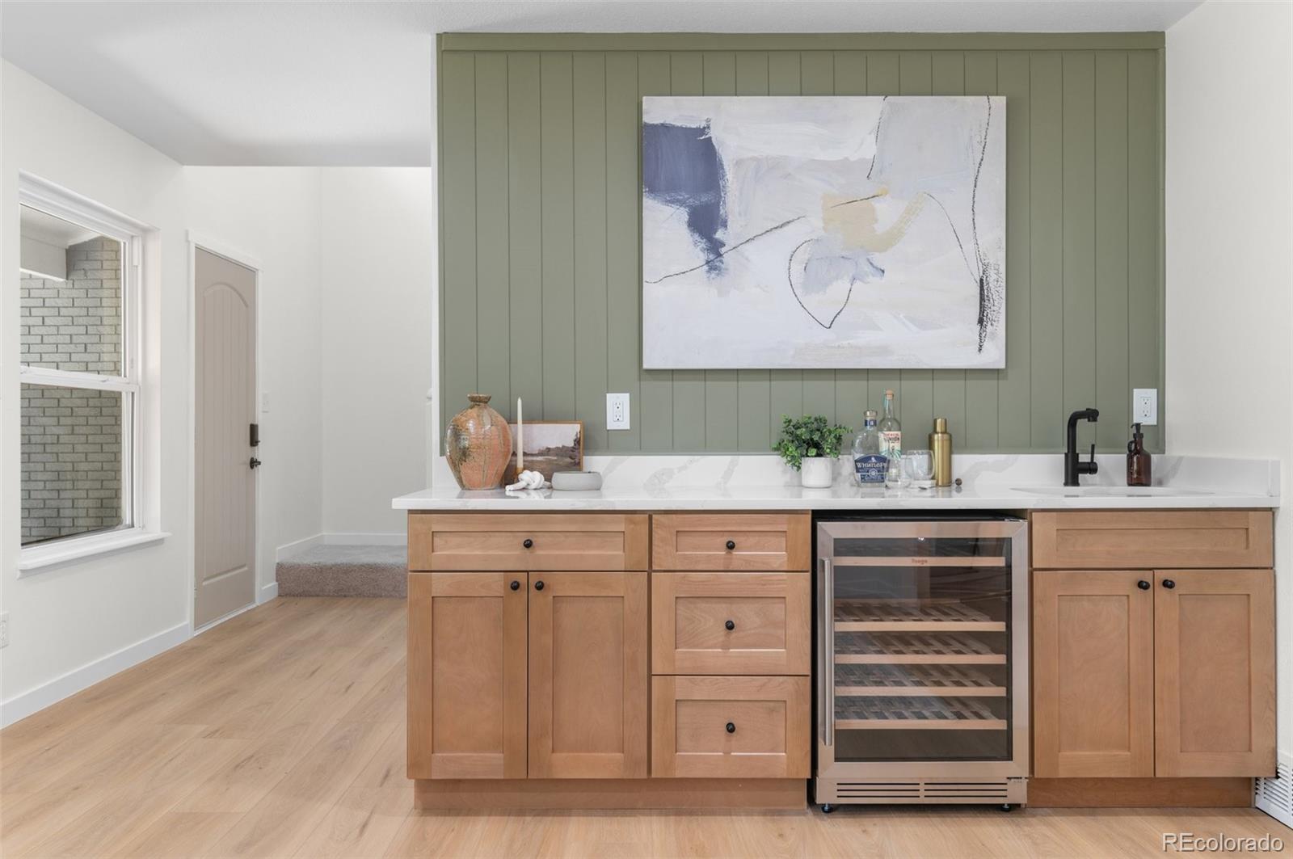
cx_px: 646
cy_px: 430
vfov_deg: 44.9
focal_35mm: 29
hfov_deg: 63.7
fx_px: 1040
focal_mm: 29
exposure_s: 1/6
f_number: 8
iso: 400
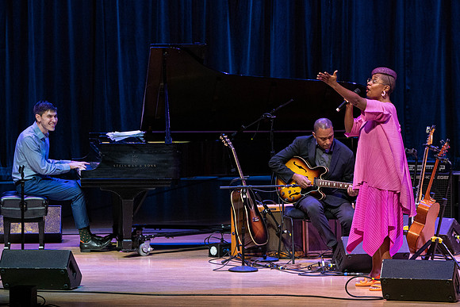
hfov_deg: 7.2
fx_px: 3631
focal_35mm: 284
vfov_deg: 4.8
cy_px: 160
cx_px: 238
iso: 4000
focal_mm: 238
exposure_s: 1/320
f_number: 8
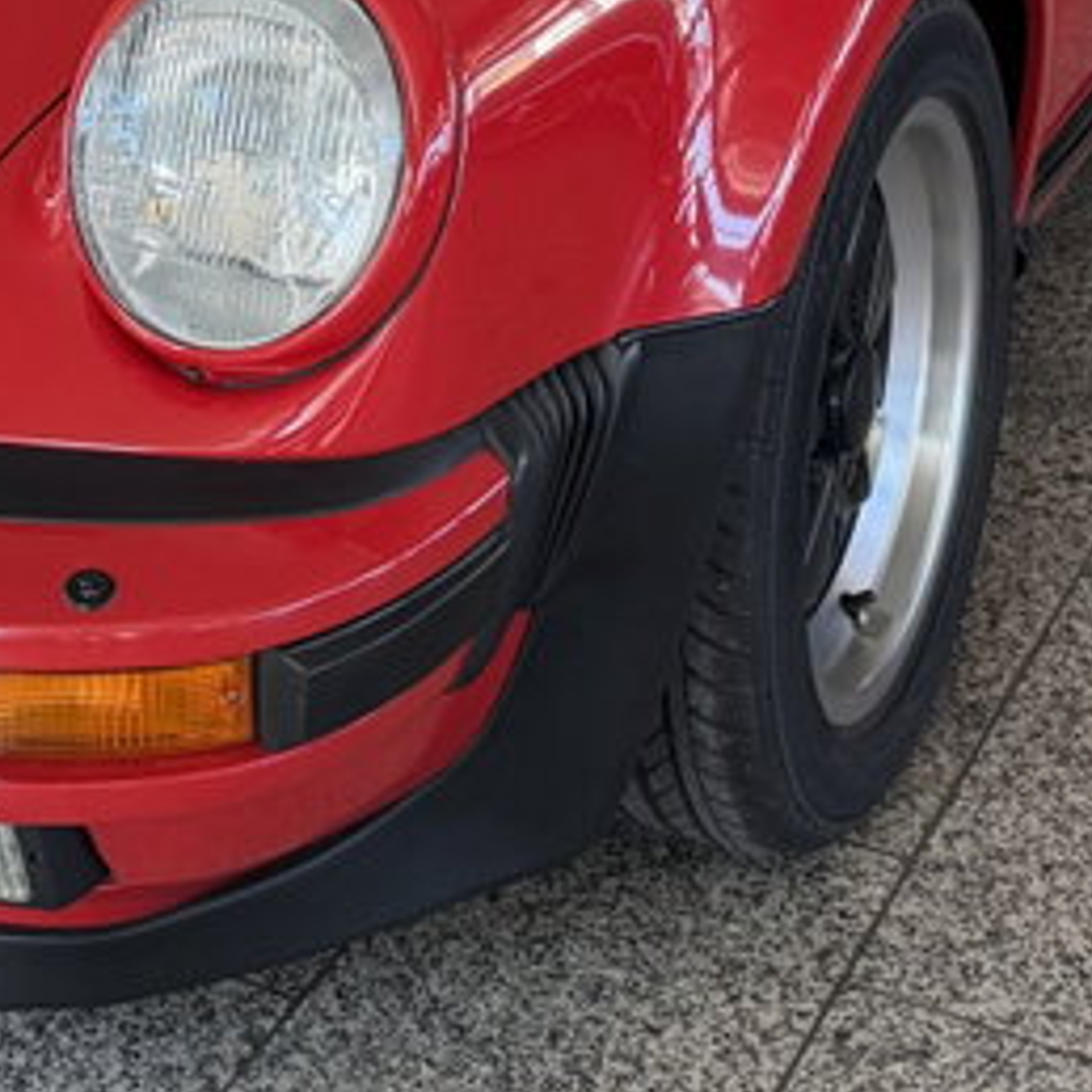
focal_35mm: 84
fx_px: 2998
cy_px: -278
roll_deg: +1.7
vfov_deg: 19.3
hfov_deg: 20.2
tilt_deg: -13.6
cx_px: 110
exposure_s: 1/95
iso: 200
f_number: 1.78
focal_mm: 6.76
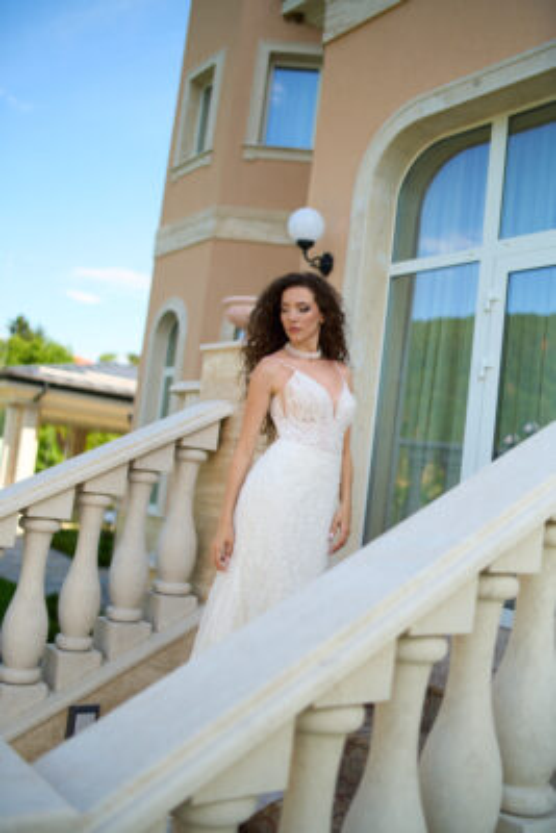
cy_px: 416
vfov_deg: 54.4
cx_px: 278
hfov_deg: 37.9
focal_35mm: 35
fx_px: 810
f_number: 1.4
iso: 100
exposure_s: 1/4000
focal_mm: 35
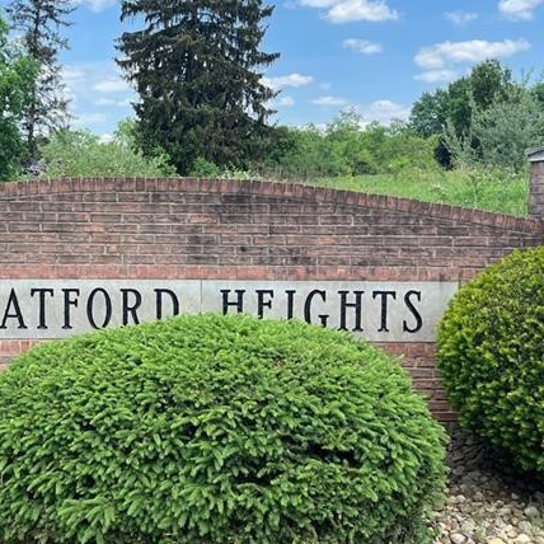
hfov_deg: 38.4
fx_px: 765
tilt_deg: -3.1
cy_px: 249
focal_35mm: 43
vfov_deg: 39.1
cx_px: 156
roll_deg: -0.5
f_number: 1.6
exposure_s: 1/1056
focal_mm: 5.1
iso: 50
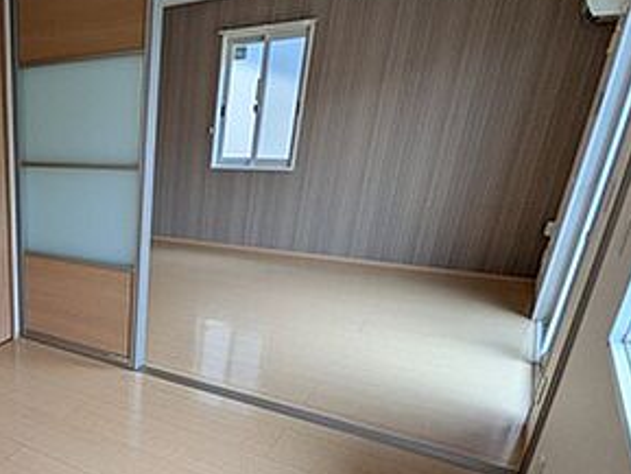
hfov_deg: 46.9
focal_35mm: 31
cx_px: -22
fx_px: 565
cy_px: 317
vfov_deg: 44.8
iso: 67
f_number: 2.2
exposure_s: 1/127
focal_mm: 1.85
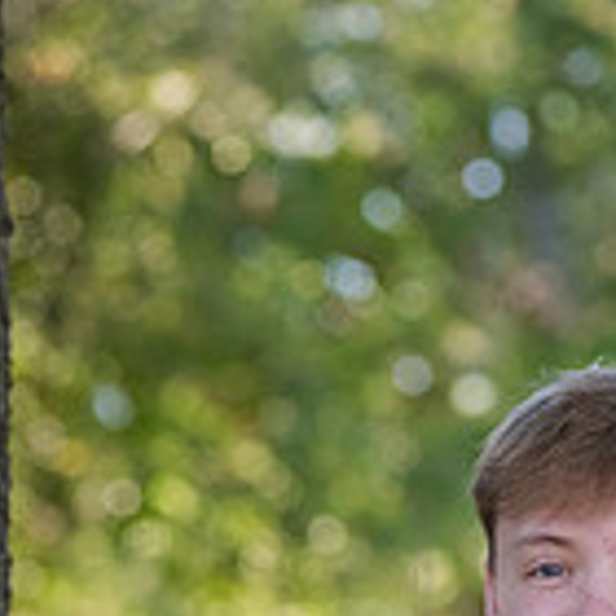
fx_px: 6181
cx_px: 625
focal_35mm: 307
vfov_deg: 5.6
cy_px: 959
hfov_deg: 5.7
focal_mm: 112
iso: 800
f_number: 5
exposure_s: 1/320
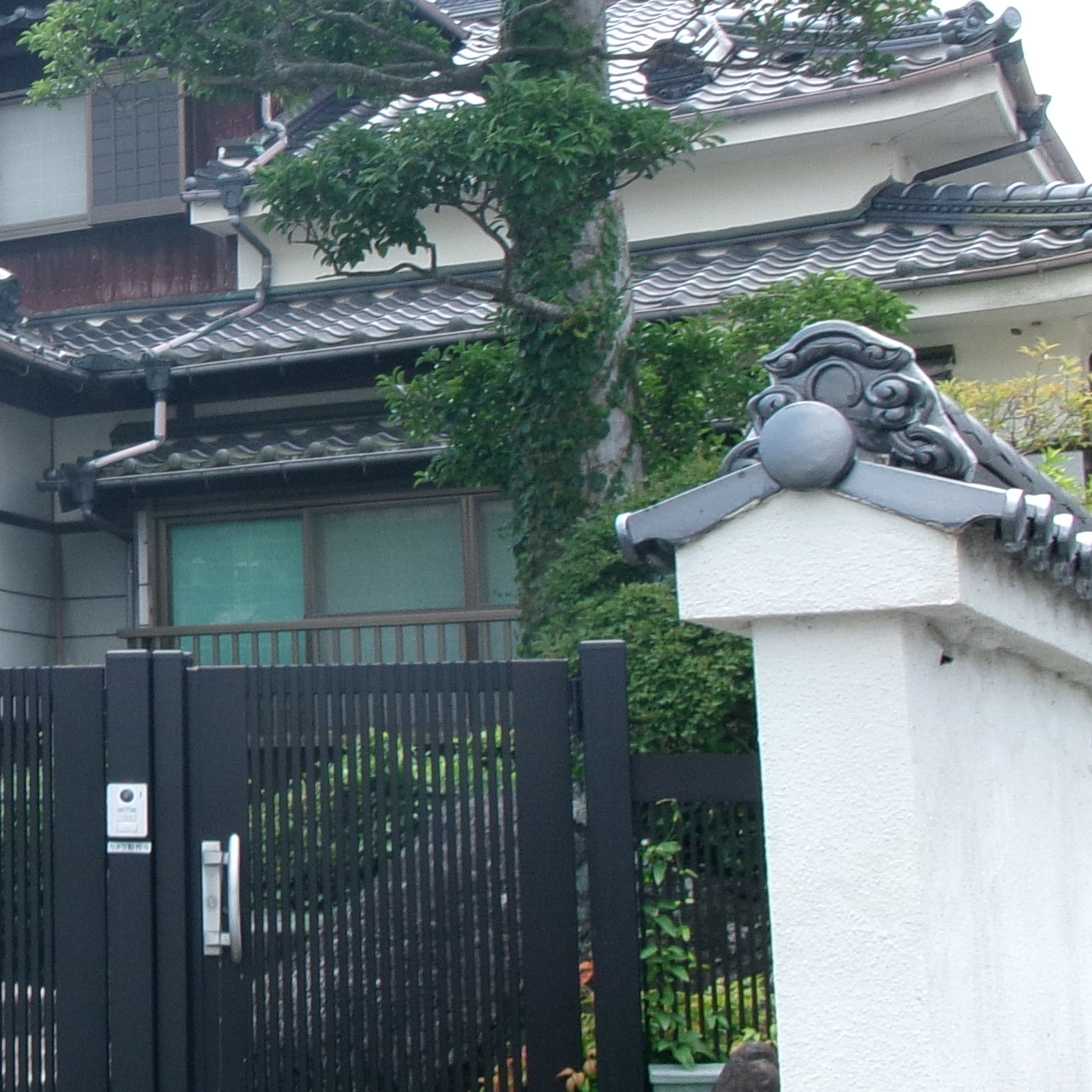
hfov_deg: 22.3
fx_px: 2534
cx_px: -239
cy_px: 477
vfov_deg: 24.3
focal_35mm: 71
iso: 100
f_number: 10.8
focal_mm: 5.1
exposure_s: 1/40
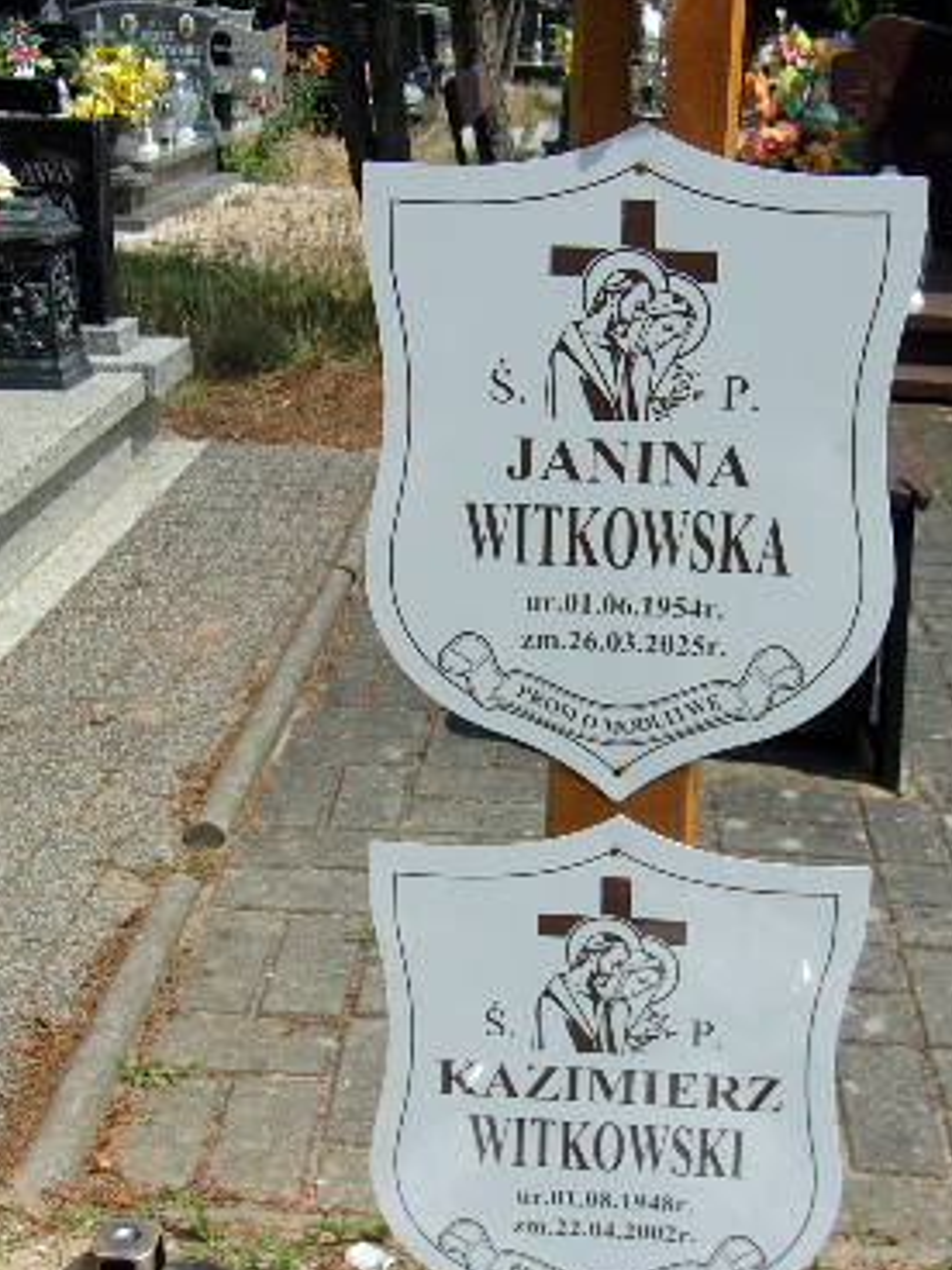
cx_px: 538
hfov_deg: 30.8
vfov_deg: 40.4
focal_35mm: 47
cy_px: 573
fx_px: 1723
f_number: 10.4
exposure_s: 1/140
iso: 80
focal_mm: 4.9
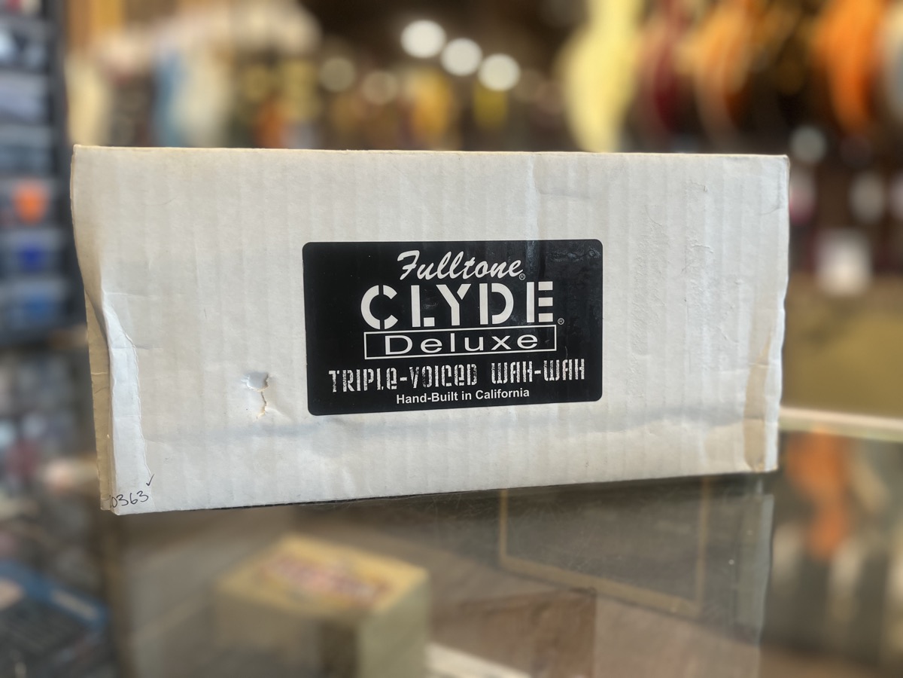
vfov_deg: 53.1
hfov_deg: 67.3
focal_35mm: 26
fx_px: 678
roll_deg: +0.1
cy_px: 339
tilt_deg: -9.6
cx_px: 452
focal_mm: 5.1
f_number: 1.6
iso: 100
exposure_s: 1/60
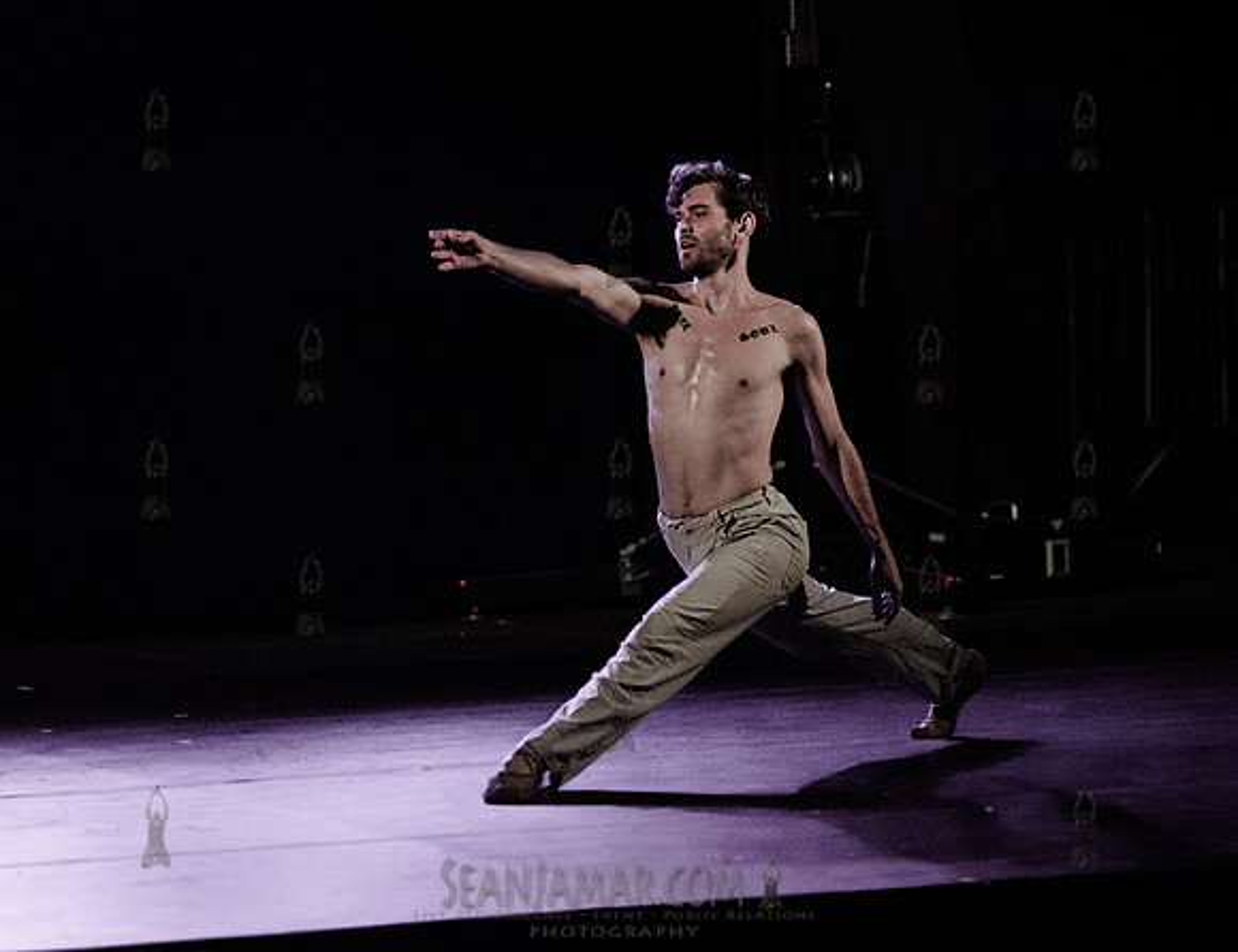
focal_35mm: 218
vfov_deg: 6.9
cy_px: 350
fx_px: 7877
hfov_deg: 9.0
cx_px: 741
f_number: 2.8
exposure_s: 1/1000
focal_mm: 155
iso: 4000
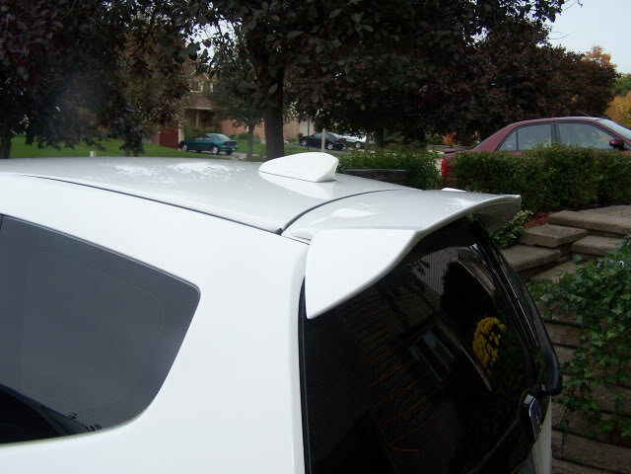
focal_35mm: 38
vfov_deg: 37.7
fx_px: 693
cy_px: 237
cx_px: 316
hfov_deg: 49.0
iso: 80
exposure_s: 1/640
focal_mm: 6.3
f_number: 2.8
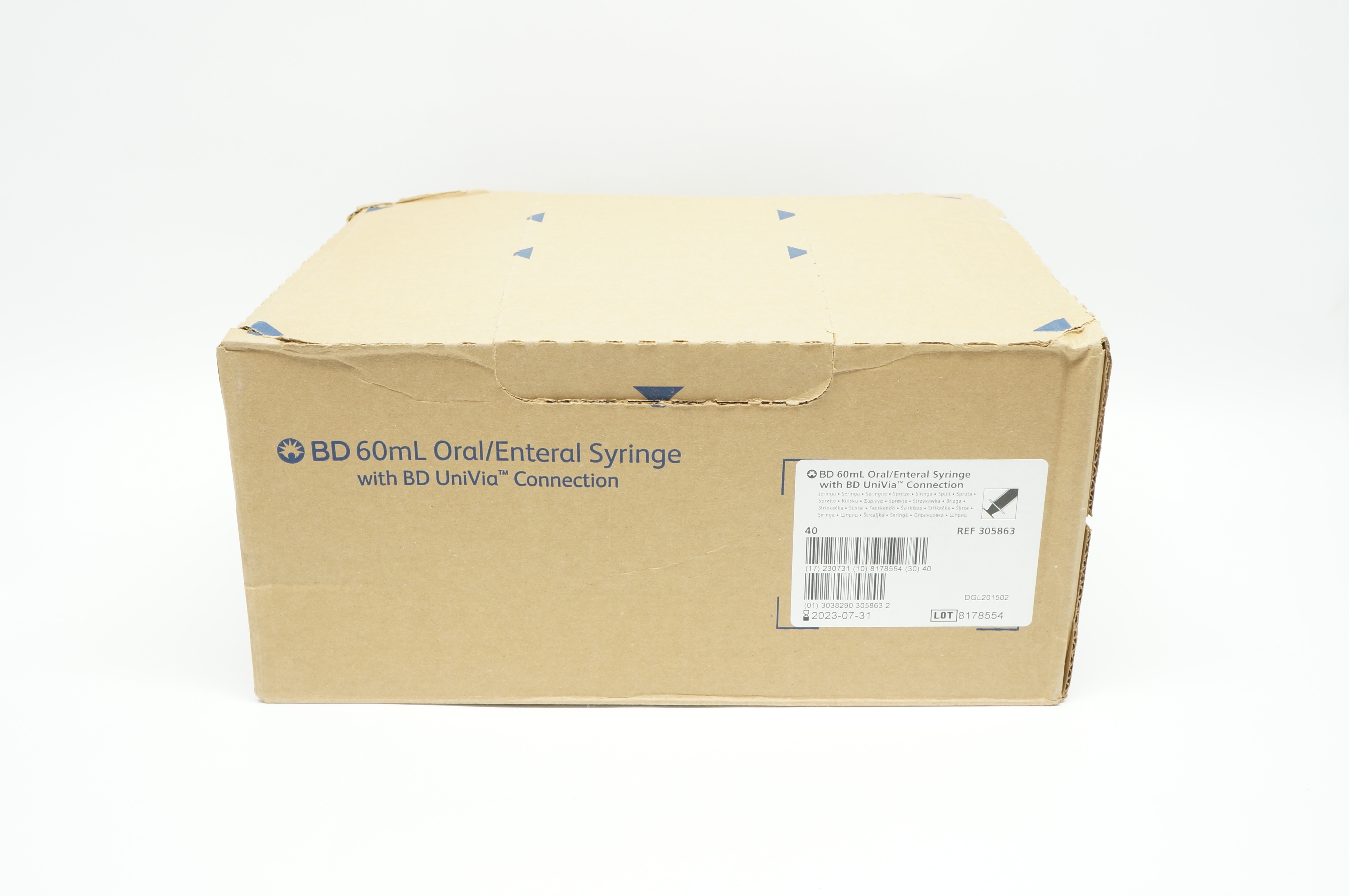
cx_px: 674
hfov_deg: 53.2
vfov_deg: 36.8
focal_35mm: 36
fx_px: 1348
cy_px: 448
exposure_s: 1/15
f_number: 9
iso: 400
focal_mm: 24
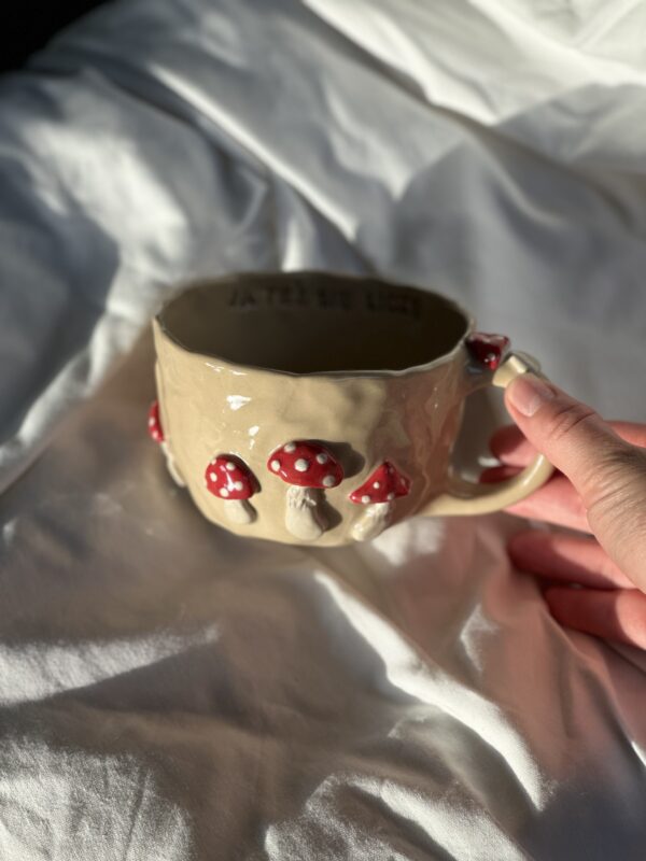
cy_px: 430
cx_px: 323
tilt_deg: -64.3
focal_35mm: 77
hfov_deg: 19.1
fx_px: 1916
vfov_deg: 25.3
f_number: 2.8
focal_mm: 9
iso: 50
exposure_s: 1/121
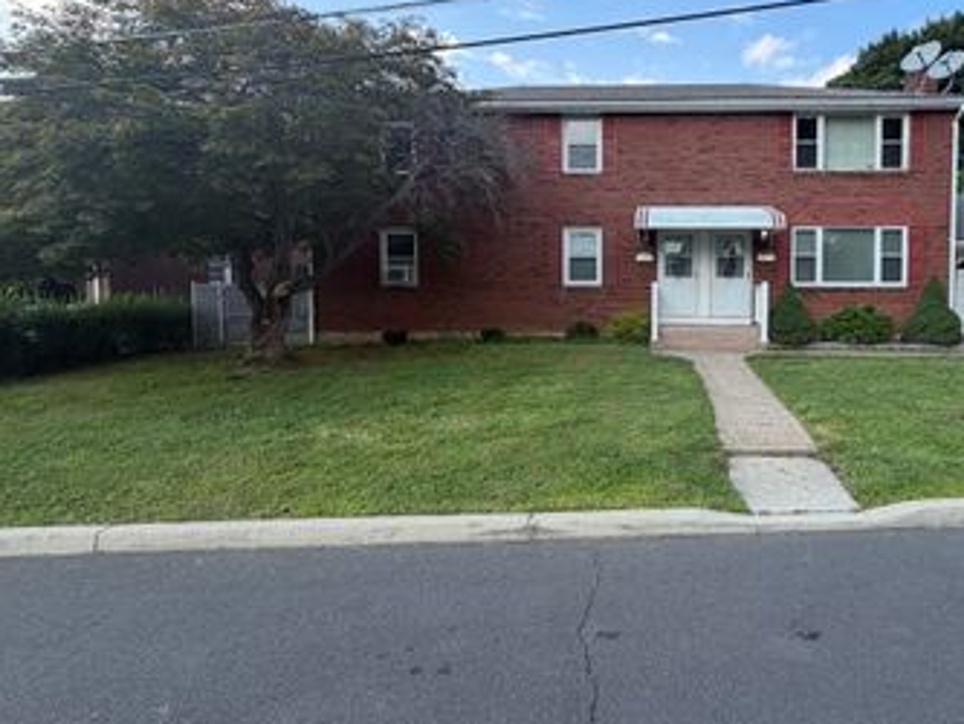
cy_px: 314
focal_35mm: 21
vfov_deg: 63.2
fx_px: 585
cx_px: 651
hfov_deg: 76.2
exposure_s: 1/502
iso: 50
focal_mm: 2.22
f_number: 2.2
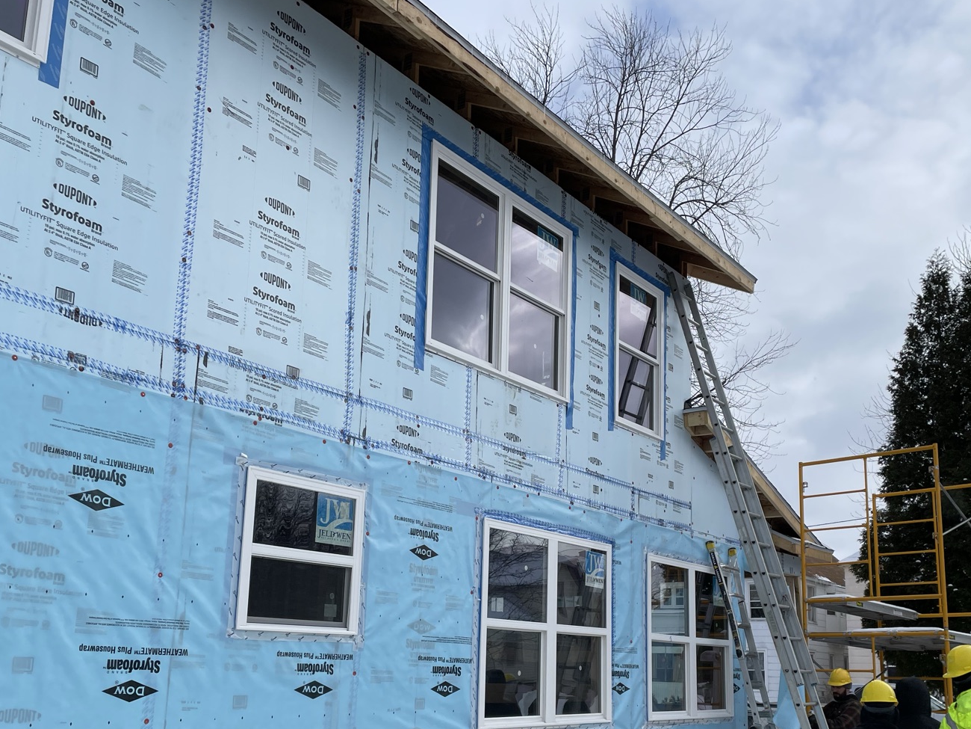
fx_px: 1010
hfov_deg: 51.3
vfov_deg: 39.2
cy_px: 489
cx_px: 535
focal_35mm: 36
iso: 32
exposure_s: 1/4132
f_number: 1.6
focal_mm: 4.2
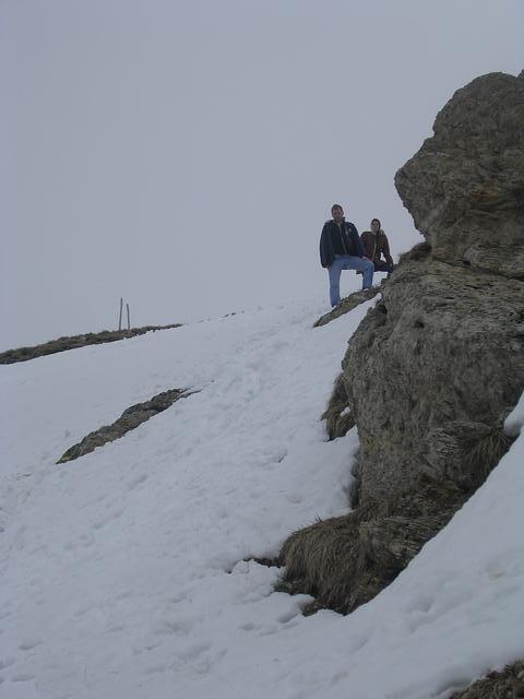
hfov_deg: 20.4
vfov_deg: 27.0
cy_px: 350
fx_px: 1453
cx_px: 262
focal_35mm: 72
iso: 100
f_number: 3.7
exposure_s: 1/973
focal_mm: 10.9
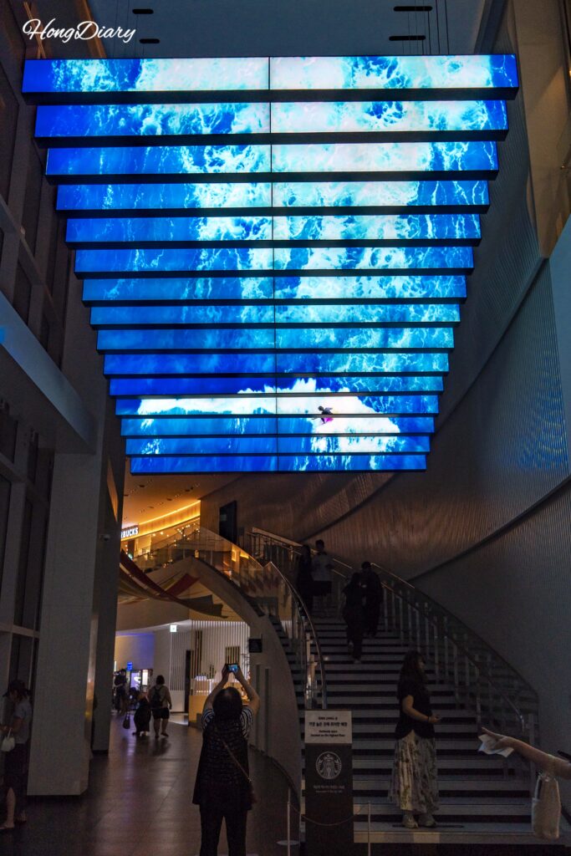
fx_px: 666
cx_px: 286
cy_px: 428
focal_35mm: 28
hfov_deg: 46.4
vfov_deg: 65.5
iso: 800
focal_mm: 28
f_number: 4
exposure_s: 1/160
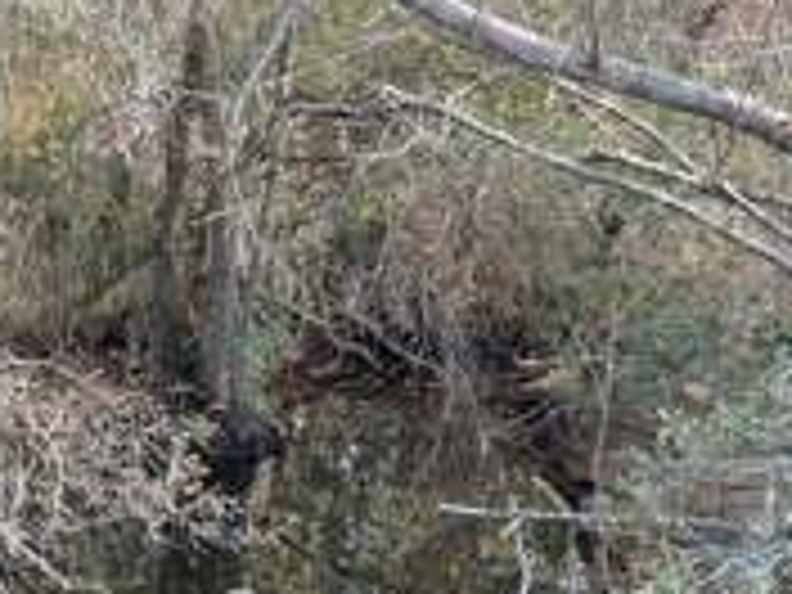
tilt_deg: -17.9
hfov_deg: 32.0
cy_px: 580
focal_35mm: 59
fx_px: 1350
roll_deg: -1.2
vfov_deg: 23.8
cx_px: 189
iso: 64
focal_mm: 4.2
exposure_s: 1/121
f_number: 1.6
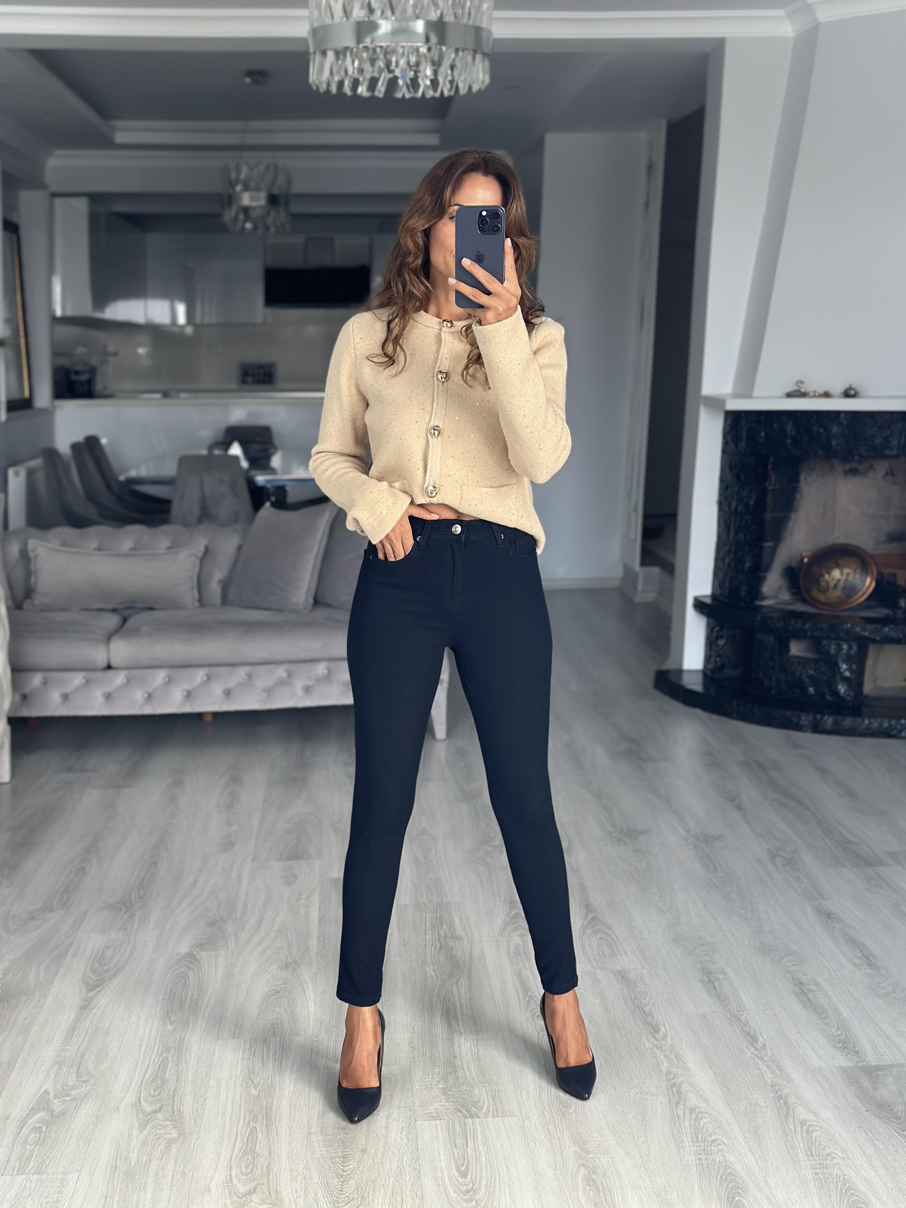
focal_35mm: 48
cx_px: 453
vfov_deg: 39.7
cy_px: 604
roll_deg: +0.0
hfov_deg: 30.3
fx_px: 1675
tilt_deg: -16.1
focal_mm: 6.86
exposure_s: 1/81
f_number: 1.78
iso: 125
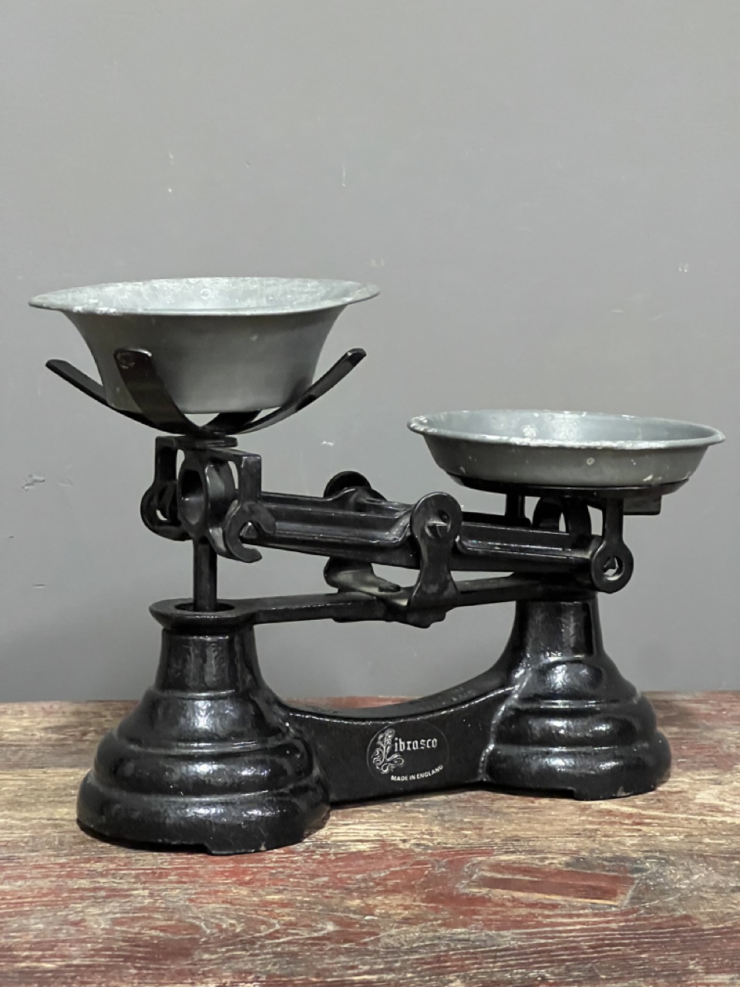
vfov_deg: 25.3
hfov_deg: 19.1
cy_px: 494
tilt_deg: -5.1
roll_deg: +0.6
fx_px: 2195
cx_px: 370
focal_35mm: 77
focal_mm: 9
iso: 1250
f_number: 2.8
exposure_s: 1/25
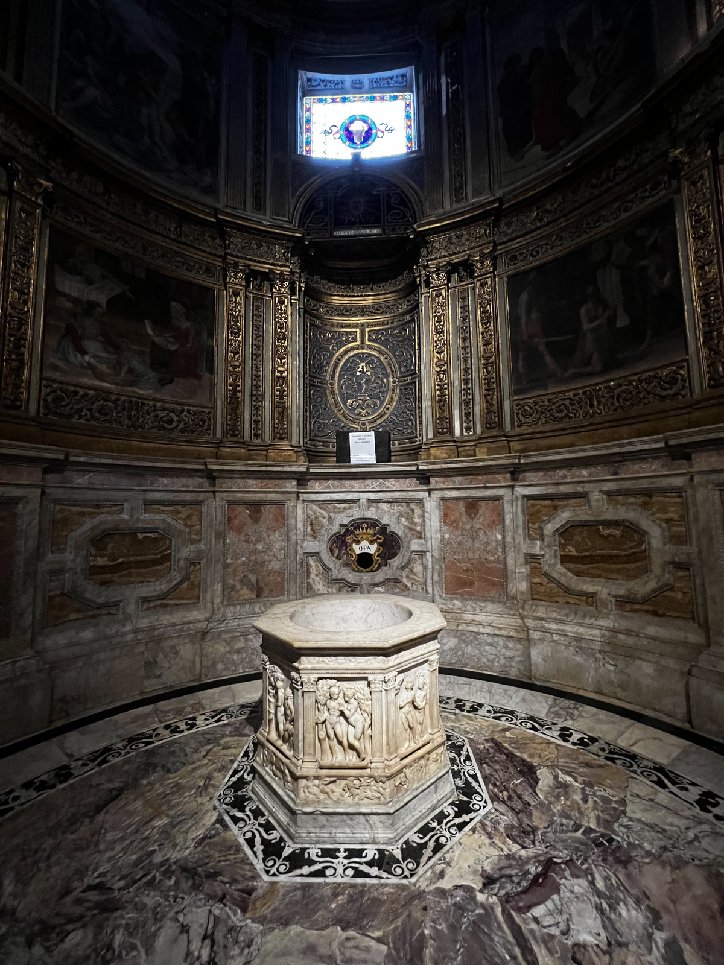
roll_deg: +1.2
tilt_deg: +5.2
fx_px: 363
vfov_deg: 106.2
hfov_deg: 89.9
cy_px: 482
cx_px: 362
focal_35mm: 13
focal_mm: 1.57
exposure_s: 1/33
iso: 1000
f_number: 1.8
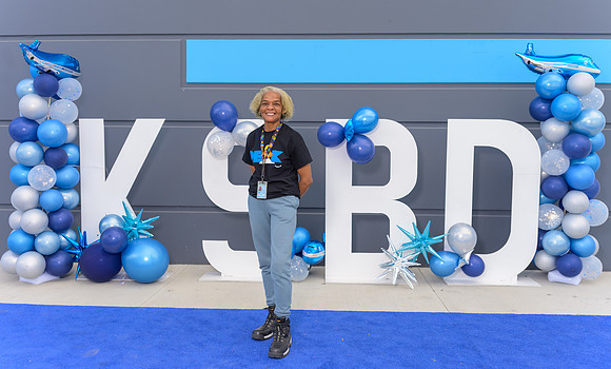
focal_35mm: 32
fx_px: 531
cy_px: 176
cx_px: 306
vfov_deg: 38.3
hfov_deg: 59.9
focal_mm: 30.5
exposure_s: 1/250
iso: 100
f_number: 4
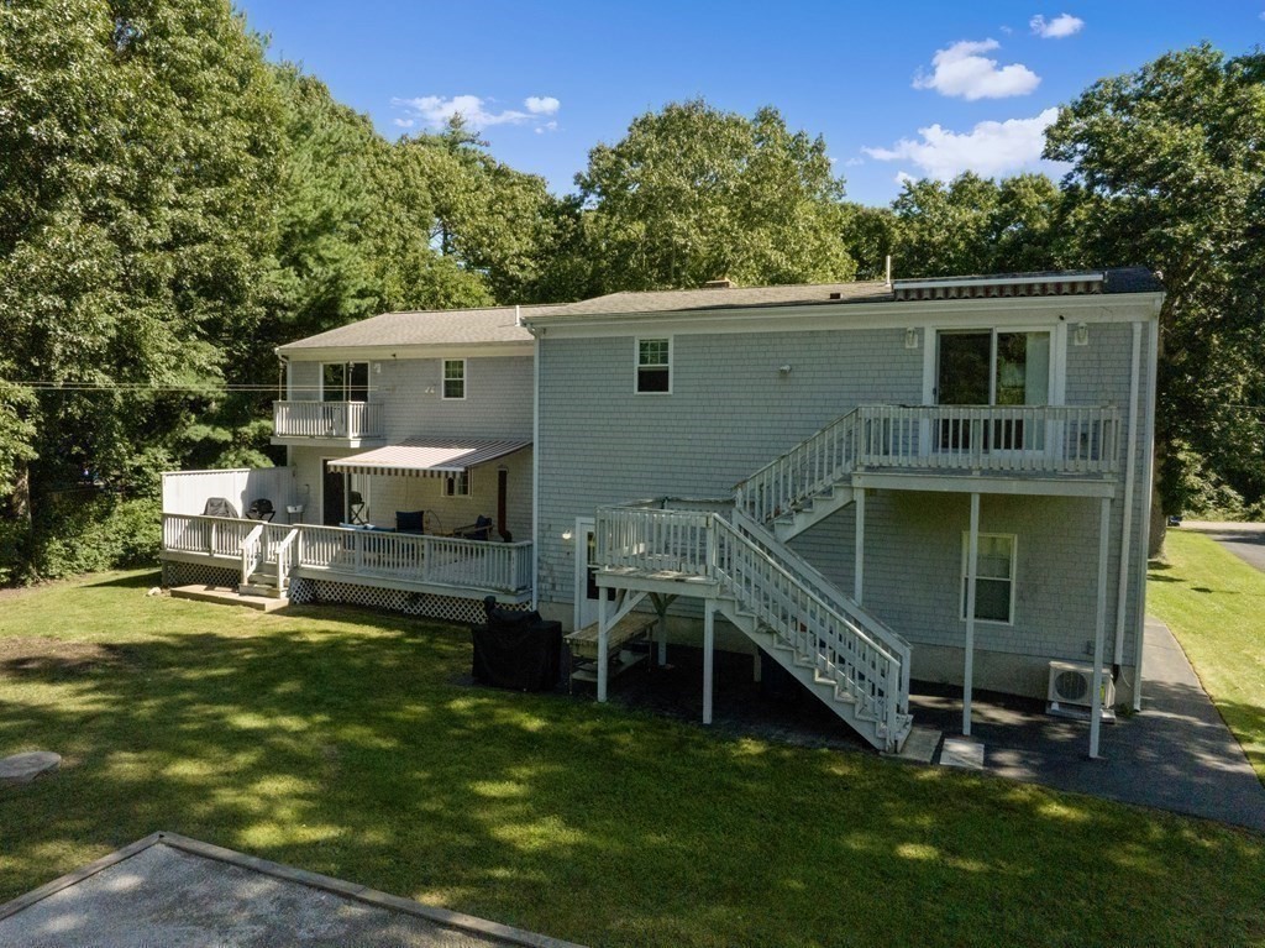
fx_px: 877
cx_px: 632
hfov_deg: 71.6
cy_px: 474
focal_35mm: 24
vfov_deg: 56.8
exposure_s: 1/160
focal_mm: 12.29
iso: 1690
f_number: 11
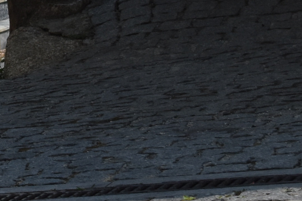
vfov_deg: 3.0
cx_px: -419
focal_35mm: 459
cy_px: -217
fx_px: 3848
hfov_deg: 4.4
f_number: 8
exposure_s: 1/2000
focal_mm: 55
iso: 360
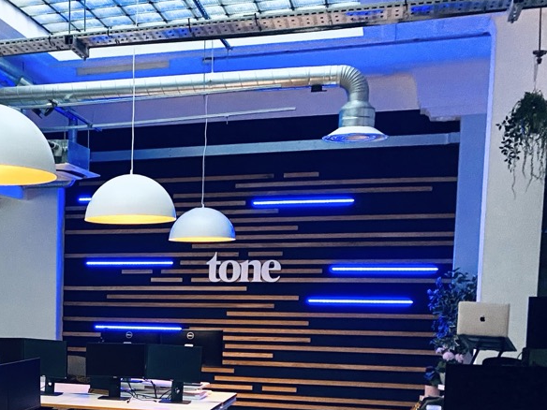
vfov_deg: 24.8
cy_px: 382
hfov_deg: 31.7
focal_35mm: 57
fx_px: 901
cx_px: 26
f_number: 1.8
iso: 800
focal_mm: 4.25
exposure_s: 1/30
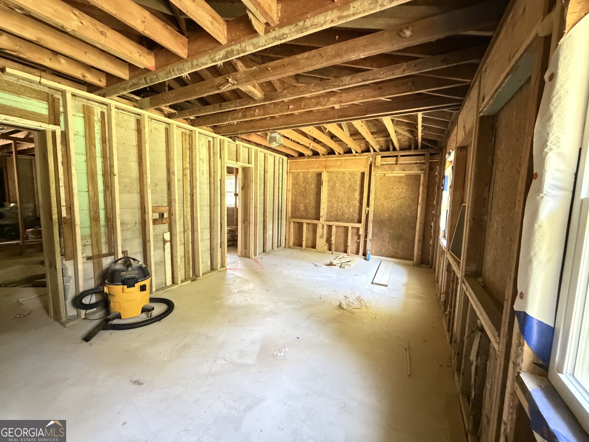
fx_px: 238
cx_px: 294
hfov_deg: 102.1
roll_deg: -0.4
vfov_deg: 85.7
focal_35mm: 14
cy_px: 221
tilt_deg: -5.9
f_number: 2.2
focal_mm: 2.22
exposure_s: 1/35
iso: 1600
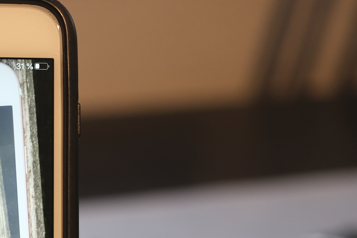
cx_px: -45
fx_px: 1150
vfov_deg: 11.3
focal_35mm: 116
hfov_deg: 17.0
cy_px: 354
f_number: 1.4
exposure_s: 1/450
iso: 400
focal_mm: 23
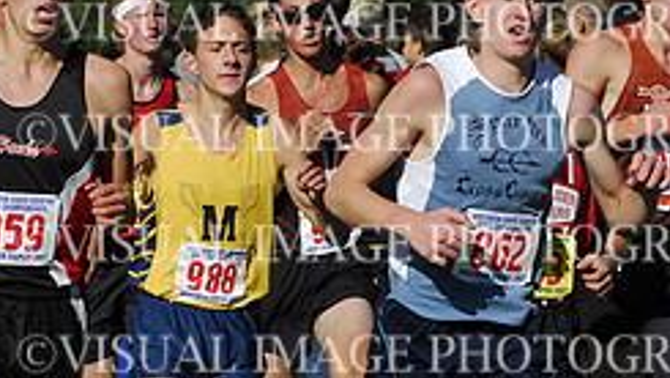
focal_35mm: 485
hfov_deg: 4.5
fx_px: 8619
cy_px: 299
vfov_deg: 2.5
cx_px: 416
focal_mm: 130
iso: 400
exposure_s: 1/1600
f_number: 7.1
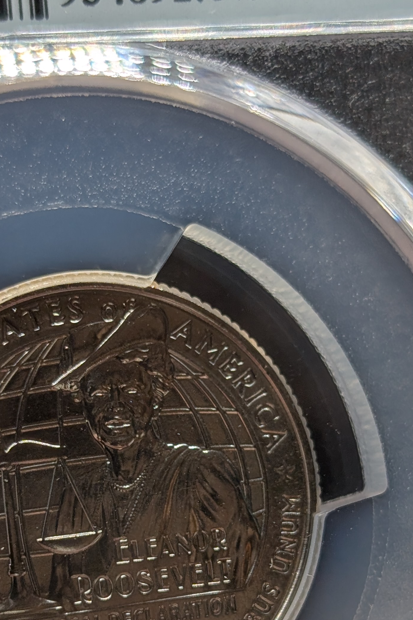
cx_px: 188
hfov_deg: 13.7
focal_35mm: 100
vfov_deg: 20.3
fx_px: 1721
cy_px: 445
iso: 30
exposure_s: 1/63.4
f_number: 1.68
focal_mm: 6.9
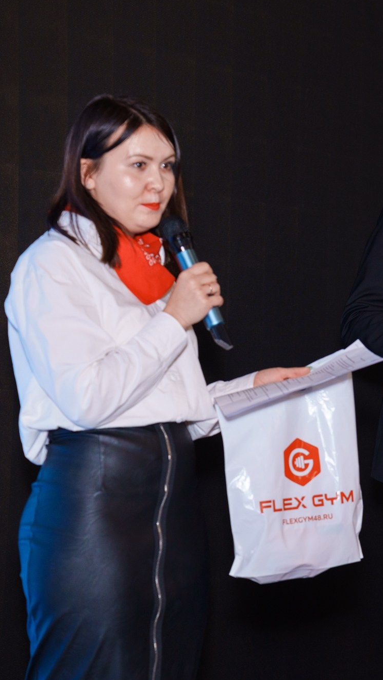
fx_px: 2147
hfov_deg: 10.0
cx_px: 457
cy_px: 338
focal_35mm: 119
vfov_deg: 18.0
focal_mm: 75
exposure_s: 1/250
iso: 800
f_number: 4
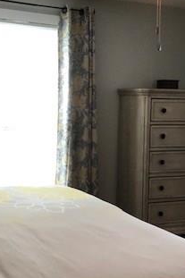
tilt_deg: -4.2
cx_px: 109
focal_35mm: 60
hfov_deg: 22.6
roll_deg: -2.6
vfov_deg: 33.4
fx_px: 463
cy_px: 138
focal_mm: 3.99
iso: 160
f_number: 1.8
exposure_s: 1/60
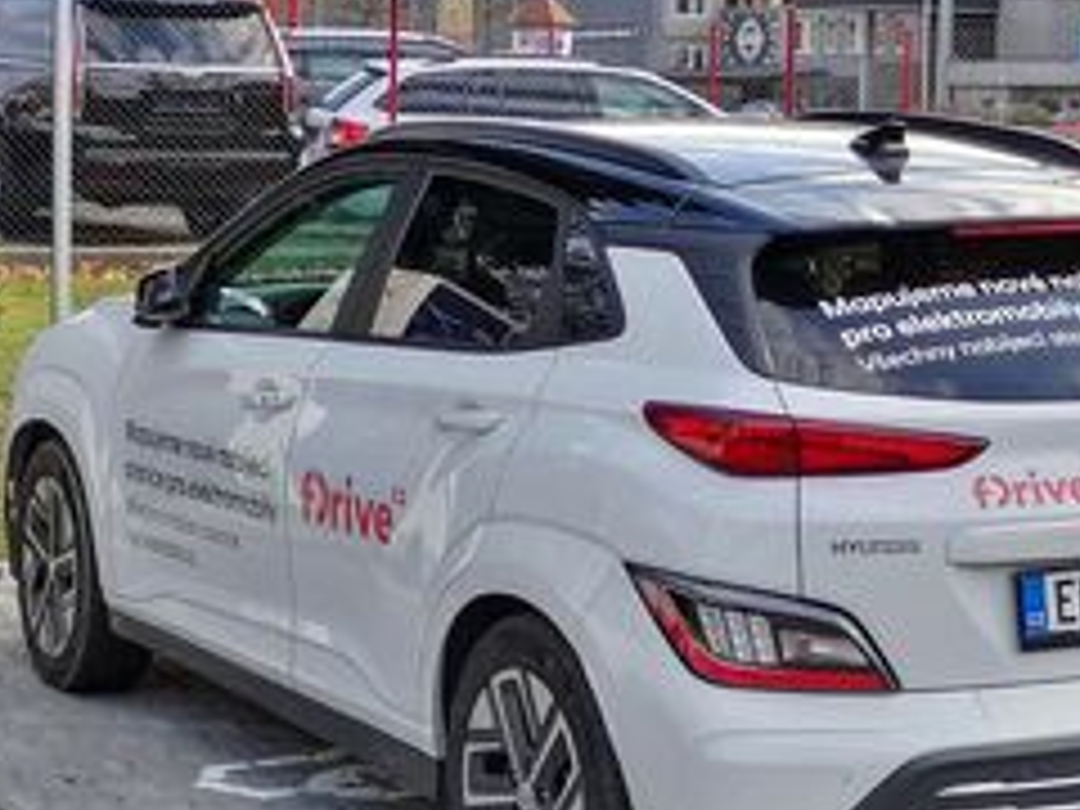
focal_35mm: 104
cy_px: 270
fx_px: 3245
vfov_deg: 14.2
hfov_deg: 18.8
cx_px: 351
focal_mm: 5.3
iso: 50
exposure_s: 1/303
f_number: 1.8
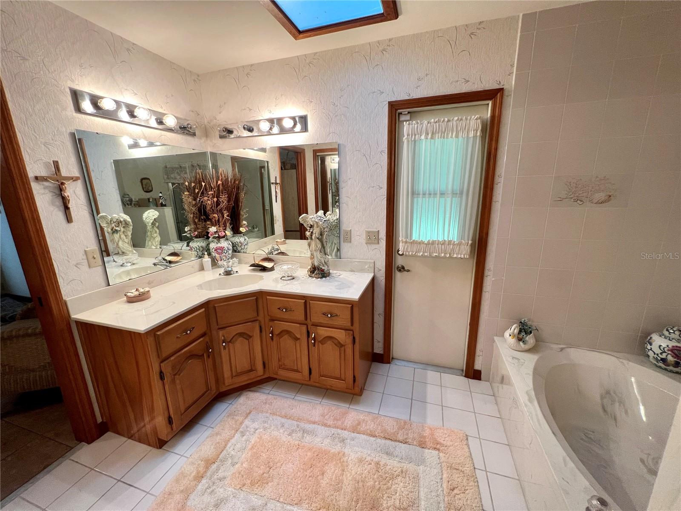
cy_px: 256
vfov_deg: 89.9
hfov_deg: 106.2
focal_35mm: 13
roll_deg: +1.1
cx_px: 340
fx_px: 256
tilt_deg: -14.0
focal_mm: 1.57
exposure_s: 1/60
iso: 160
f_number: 1.8
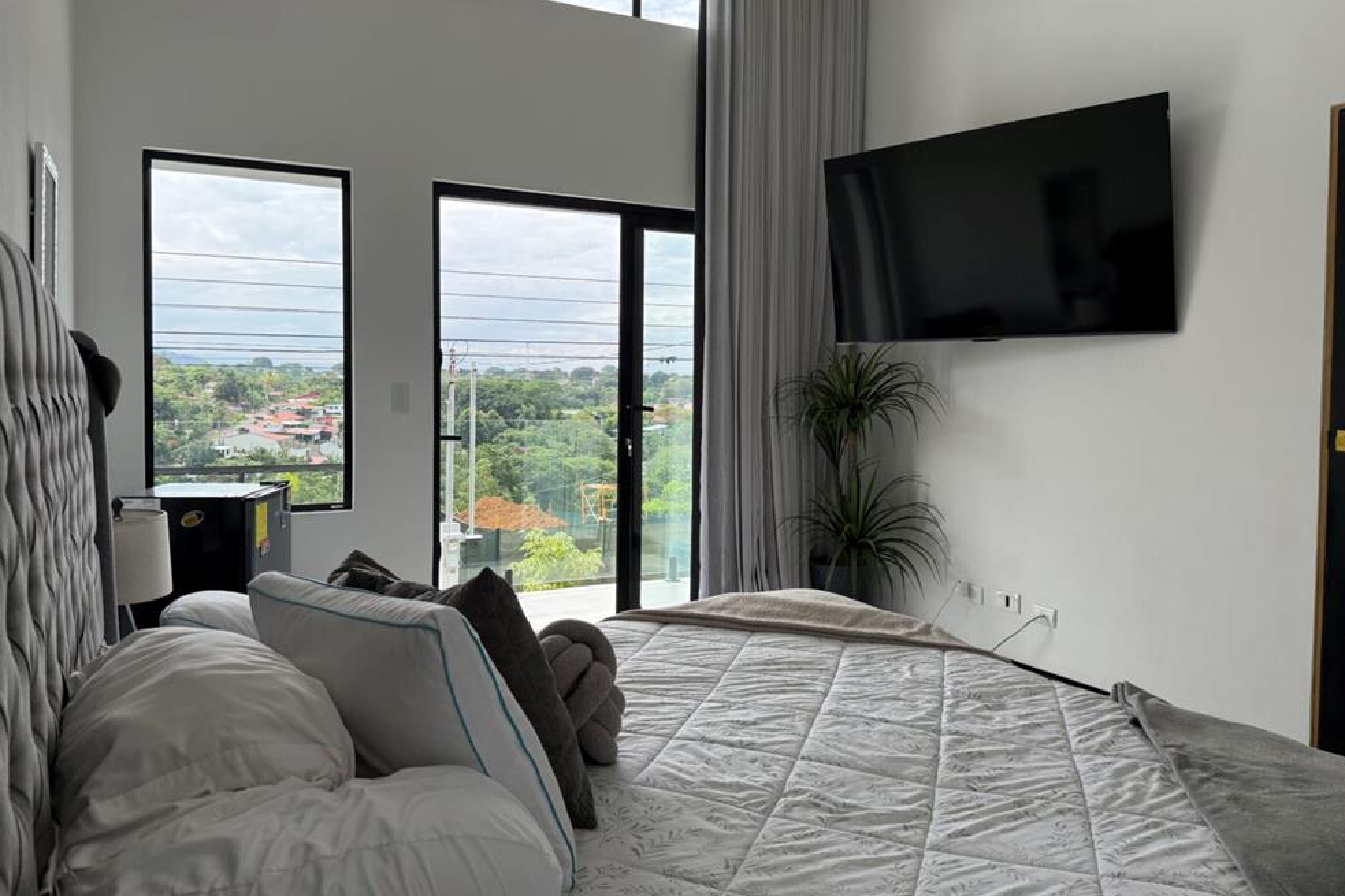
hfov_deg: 69.4
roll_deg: -1.2
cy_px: 414
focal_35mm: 26
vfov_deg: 49.5
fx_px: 971
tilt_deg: -2.0
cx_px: 665
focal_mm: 6.76
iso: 100
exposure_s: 1/1618
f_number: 1.78
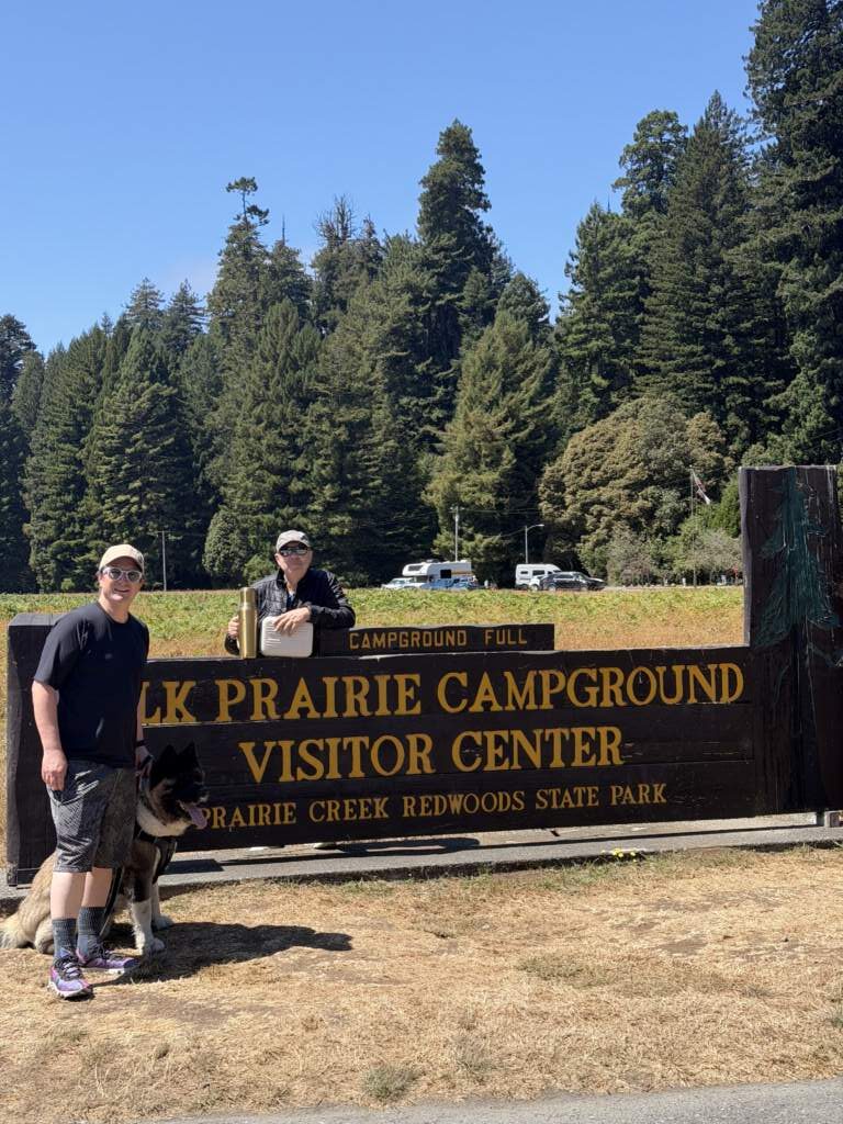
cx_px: 422
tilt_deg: +0.1
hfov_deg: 30.3
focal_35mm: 48
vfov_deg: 39.7
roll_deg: +1.1
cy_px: 562
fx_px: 1559
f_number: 1.78
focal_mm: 6.76
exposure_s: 1/2577
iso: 64
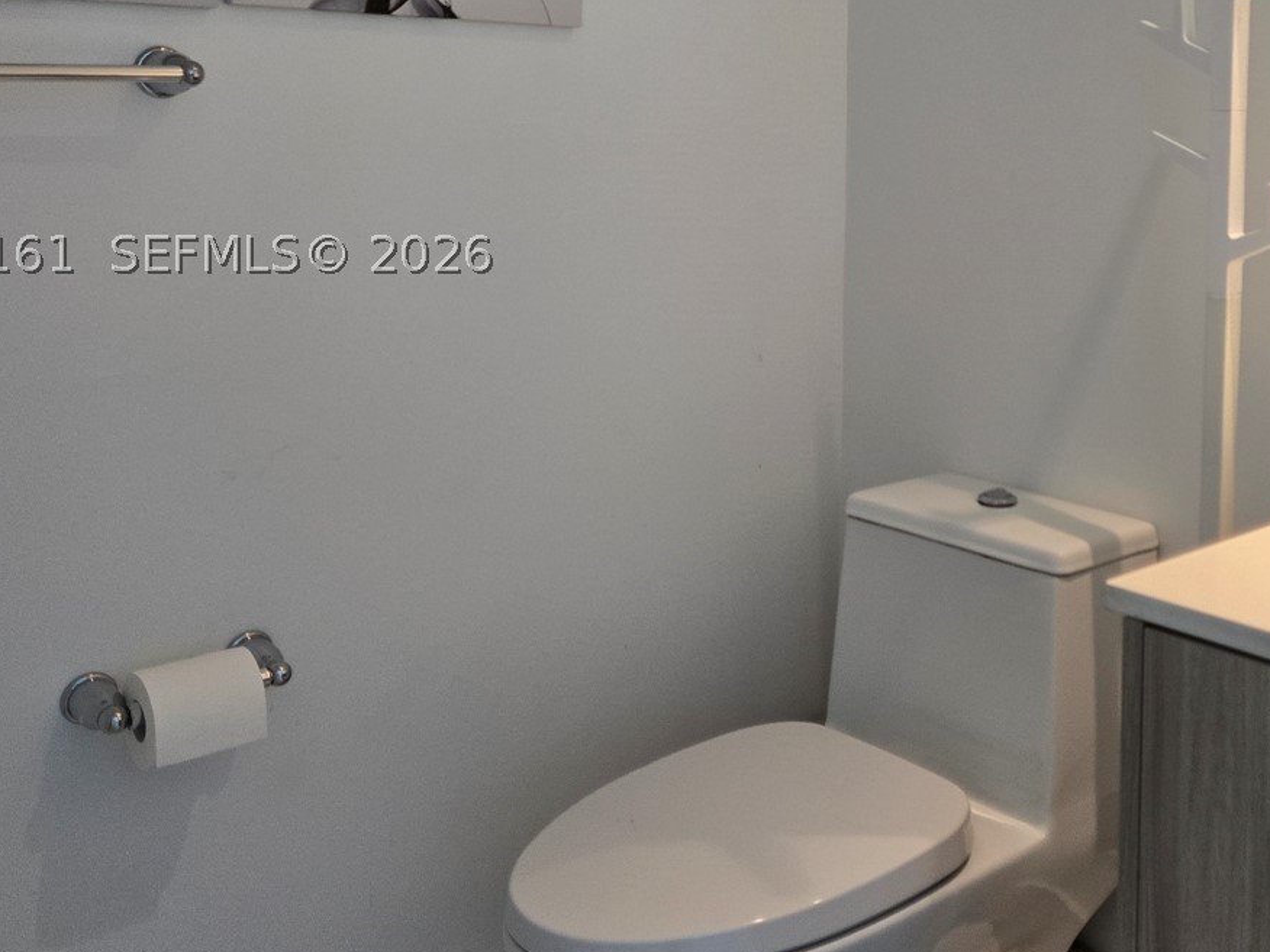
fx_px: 1541
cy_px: 254
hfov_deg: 43.5
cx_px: 937
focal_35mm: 42
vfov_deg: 33.7
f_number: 1.8
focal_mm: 5.4
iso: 250
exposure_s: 1/120
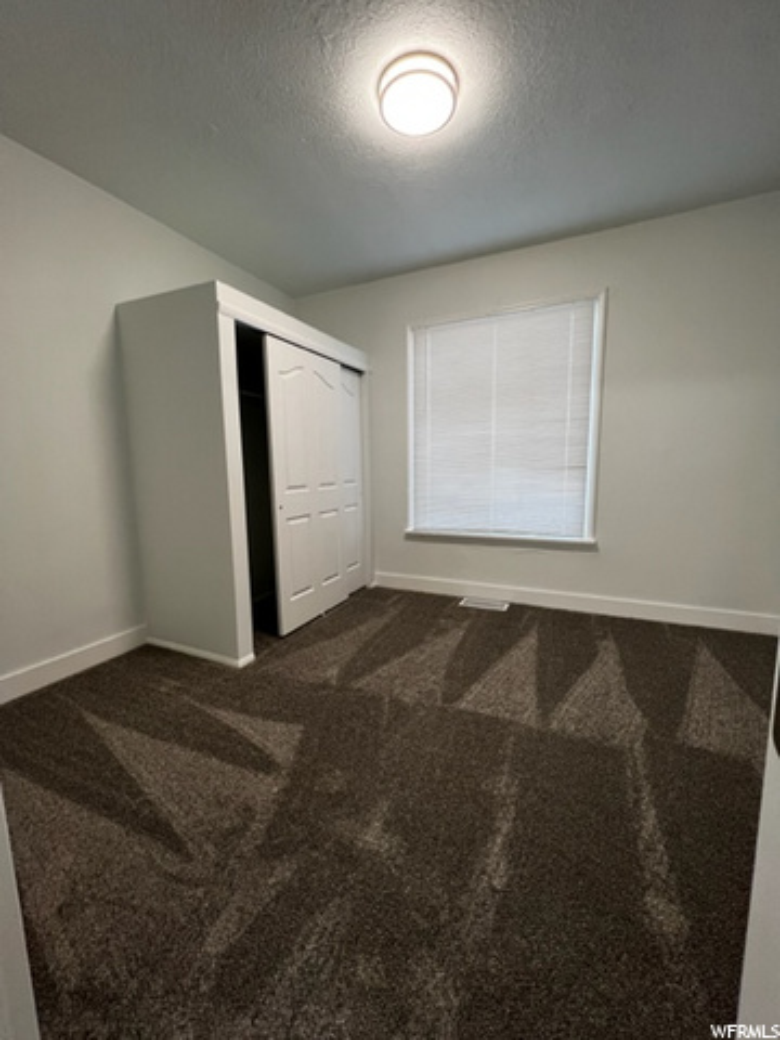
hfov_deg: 89.9
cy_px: 520
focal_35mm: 13
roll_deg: +1.0
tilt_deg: -7.5
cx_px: 390
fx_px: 391
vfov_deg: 106.2
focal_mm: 1.57
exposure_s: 1/60
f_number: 1.8
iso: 160
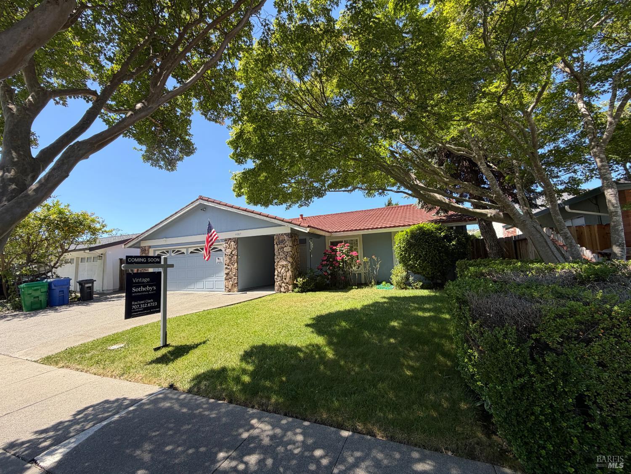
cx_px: 316
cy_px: 237
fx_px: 255
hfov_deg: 102.1
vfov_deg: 85.7
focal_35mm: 14
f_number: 2.2
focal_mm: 2.22
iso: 40
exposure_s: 1/502
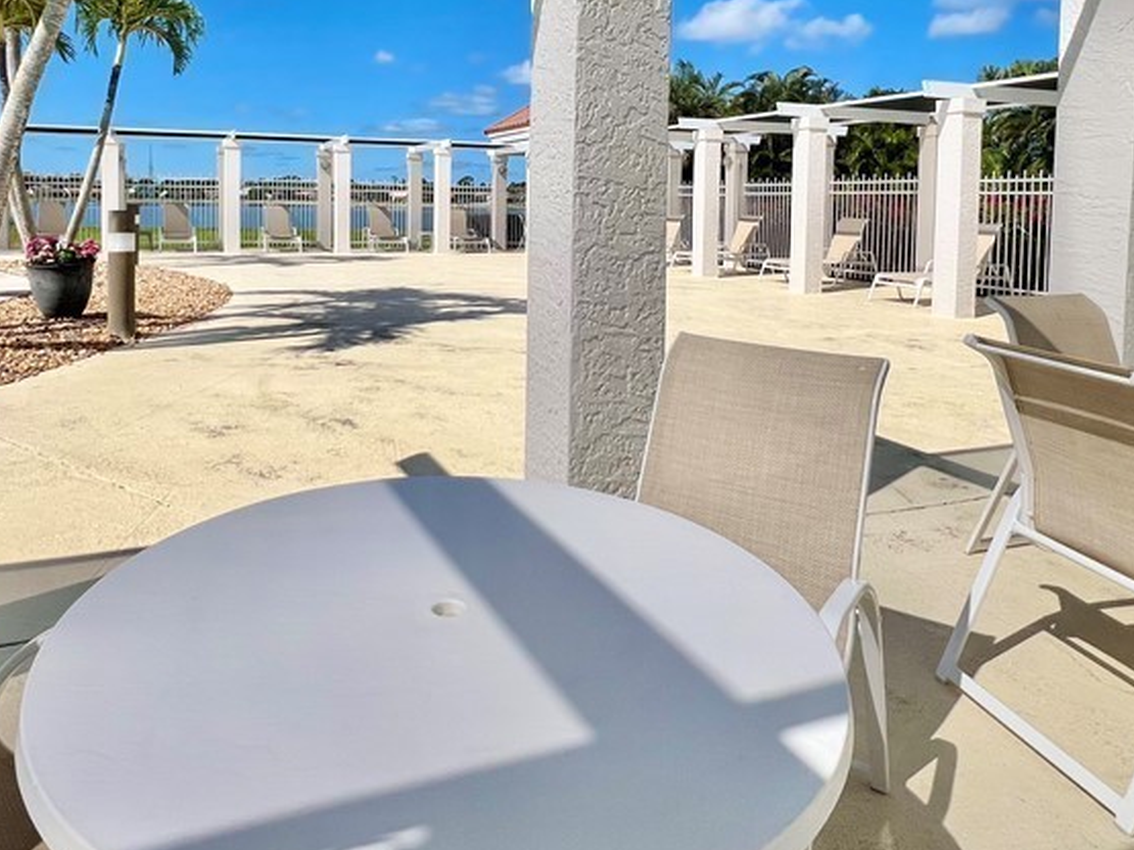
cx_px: 497
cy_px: 243
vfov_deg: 54.9
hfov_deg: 71.3
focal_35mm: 24
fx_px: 786
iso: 40
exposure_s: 1/5236
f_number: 1.8
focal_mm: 1.57
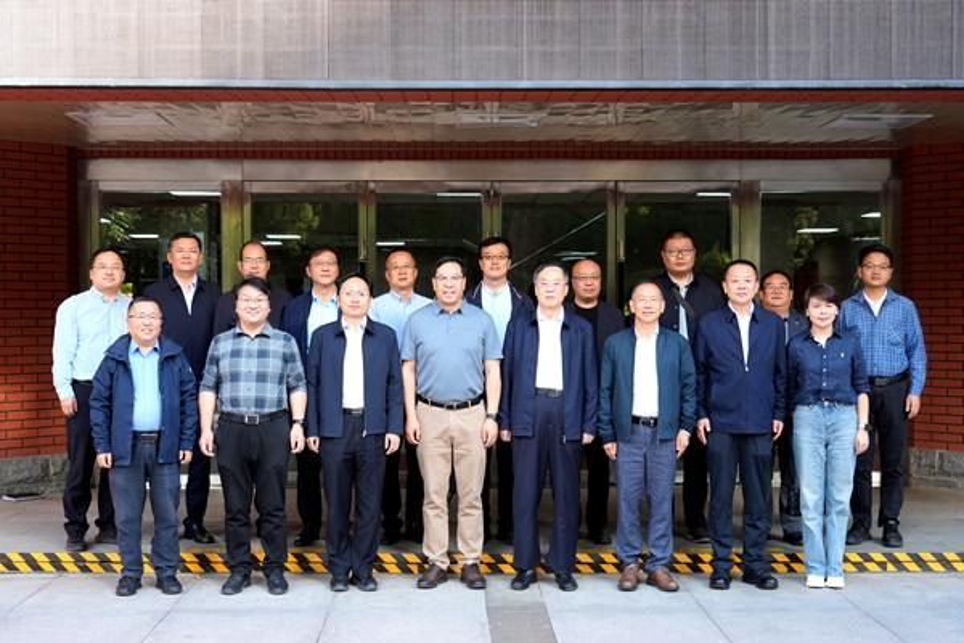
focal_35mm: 46
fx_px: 1232
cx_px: 482
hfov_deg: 42.7
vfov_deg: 29.2
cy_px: 322
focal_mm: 46
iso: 100
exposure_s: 1/60
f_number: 4
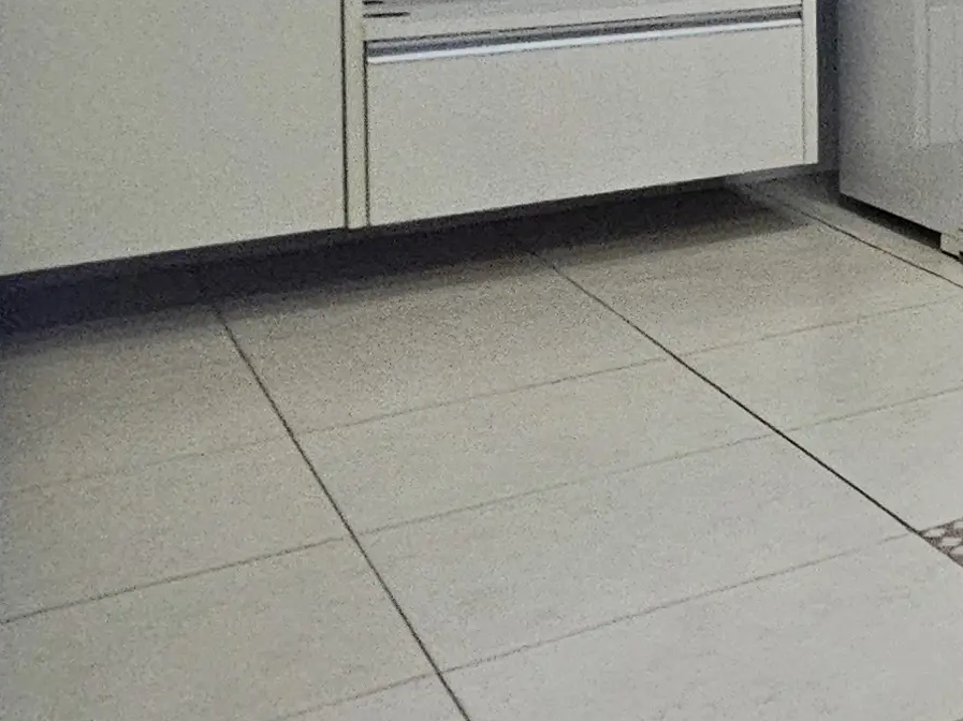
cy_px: -196
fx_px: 1613
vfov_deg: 22.7
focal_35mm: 58
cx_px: 1723
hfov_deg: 21.7
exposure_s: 1/30
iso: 320
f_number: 2.2
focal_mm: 2.2
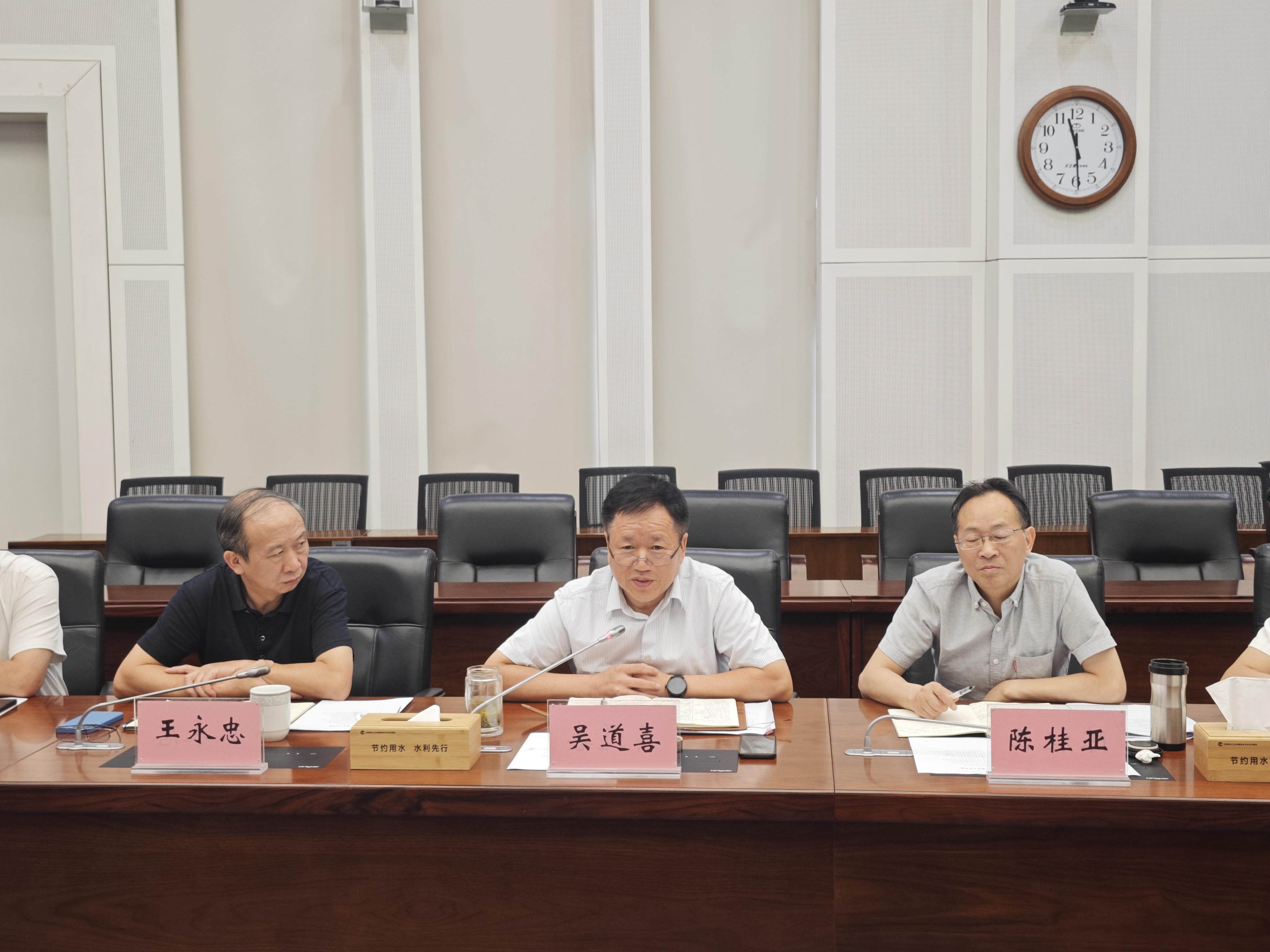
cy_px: 476
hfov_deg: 41.2
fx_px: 1688
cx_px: 635
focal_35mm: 46
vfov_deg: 31.5
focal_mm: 8.7
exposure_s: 1/100
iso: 320
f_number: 1.9
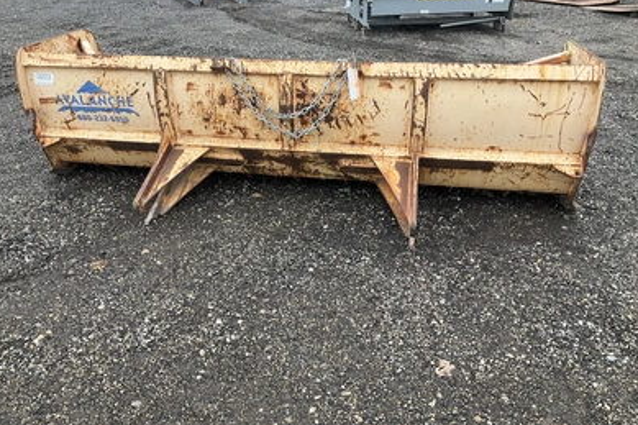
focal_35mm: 31
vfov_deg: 42.2
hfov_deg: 60.3
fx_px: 549
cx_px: 312
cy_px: 184
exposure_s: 1/344
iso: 25
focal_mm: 3
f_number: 1.8
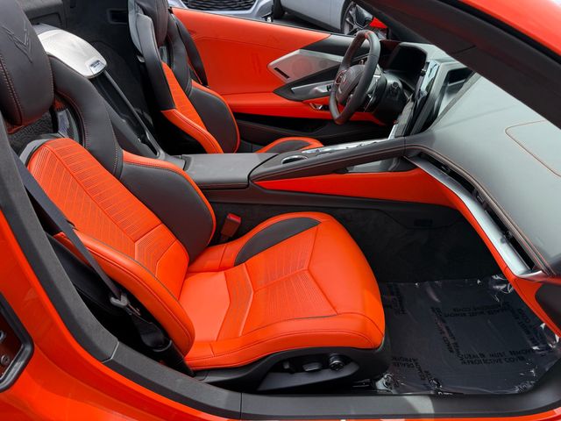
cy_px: 210
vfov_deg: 56.8
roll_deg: -5.4
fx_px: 389
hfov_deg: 71.6
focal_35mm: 24
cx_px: 280
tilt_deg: -33.5
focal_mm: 6.76
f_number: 1.78
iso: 80
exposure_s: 1/1192
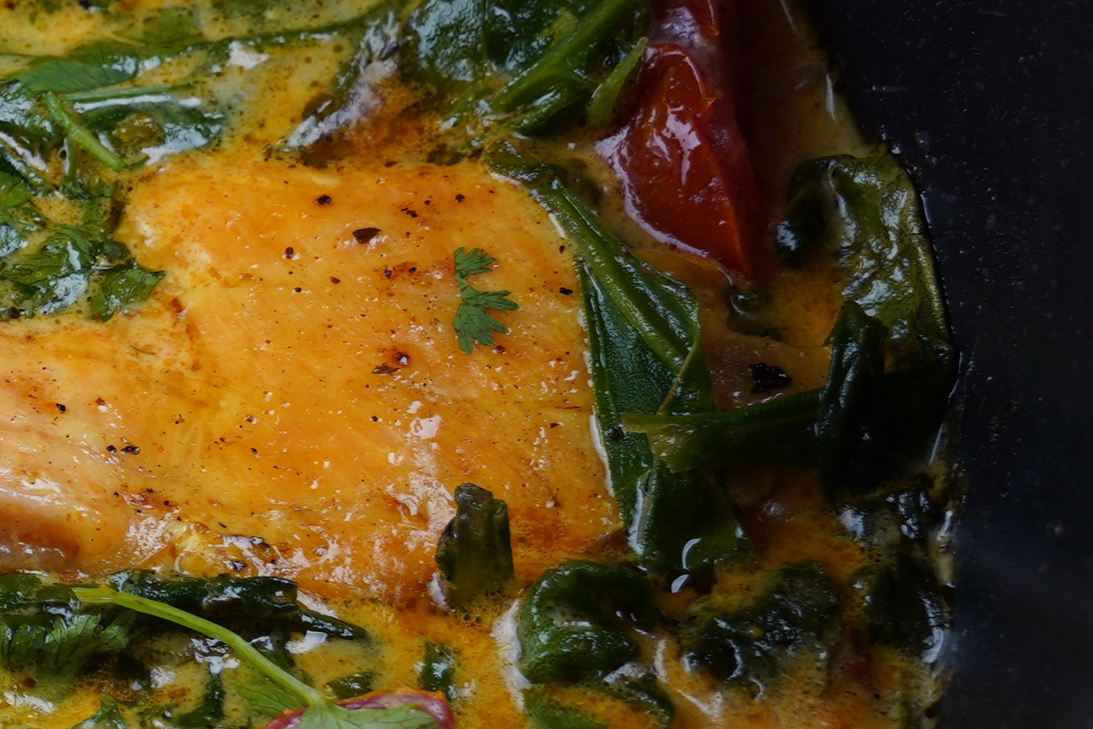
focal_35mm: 236
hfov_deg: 8.3
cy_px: 360
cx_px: -1027
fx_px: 7165
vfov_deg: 5.8
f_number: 9
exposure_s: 1/100
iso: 100
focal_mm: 55
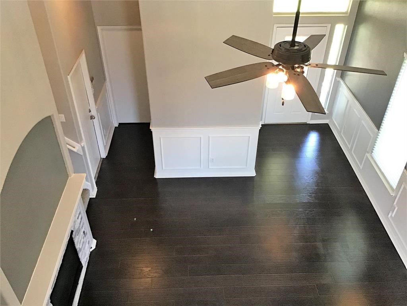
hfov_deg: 58.4
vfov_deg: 45.4
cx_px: 204
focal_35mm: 31
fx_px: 364
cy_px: 153
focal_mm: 3.3
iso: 160
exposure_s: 1/30
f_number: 2.4
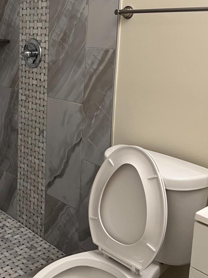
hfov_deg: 30.2
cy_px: 96
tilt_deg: -9.5
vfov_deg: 40.0
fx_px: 377
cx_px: 47
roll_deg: +0.0
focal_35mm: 47
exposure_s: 1/60
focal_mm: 5.7
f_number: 1.5
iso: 160
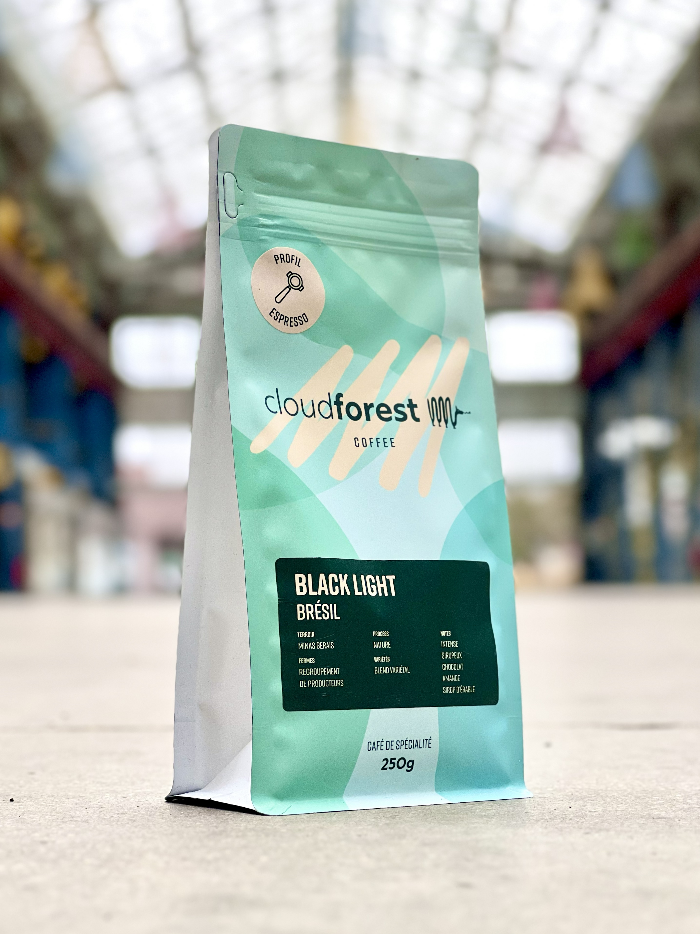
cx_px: 350
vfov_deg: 25.3
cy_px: 467
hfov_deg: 19.1
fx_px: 2076
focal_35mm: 77
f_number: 2.8
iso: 100
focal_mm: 9
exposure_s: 1/121
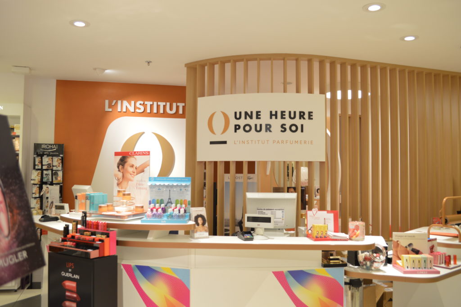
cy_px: 154
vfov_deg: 43.5
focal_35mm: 30
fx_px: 384
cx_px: 230
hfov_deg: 62.0
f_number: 3.8
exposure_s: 1/30
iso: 250
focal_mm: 20
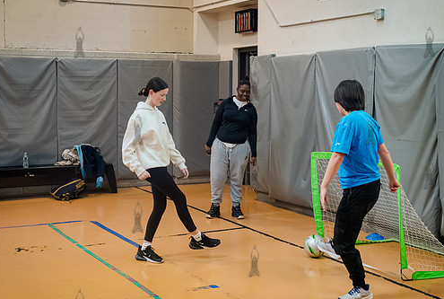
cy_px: 135
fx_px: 643
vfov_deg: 26.1
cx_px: 194
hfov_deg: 38.0
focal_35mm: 52
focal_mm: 35
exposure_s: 1/800
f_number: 5.6
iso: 8000
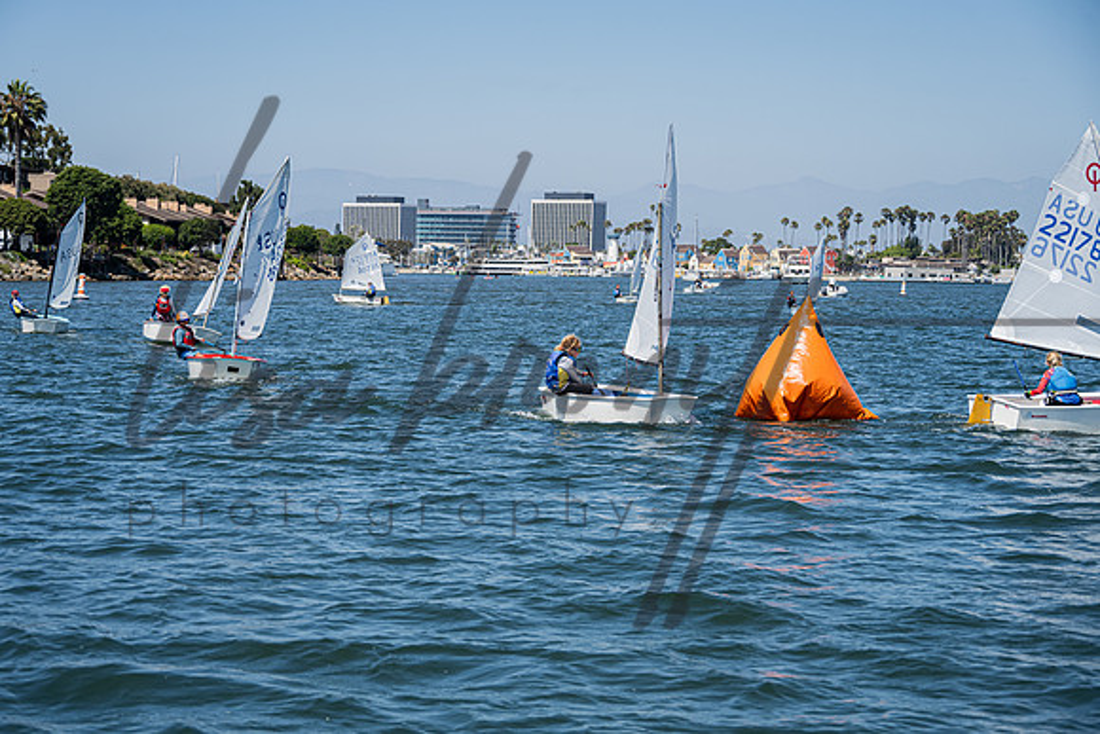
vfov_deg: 16.3
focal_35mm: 84
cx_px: 528
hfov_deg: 24.2
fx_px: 2565
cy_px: 382
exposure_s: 1/1000
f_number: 6
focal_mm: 79
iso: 250
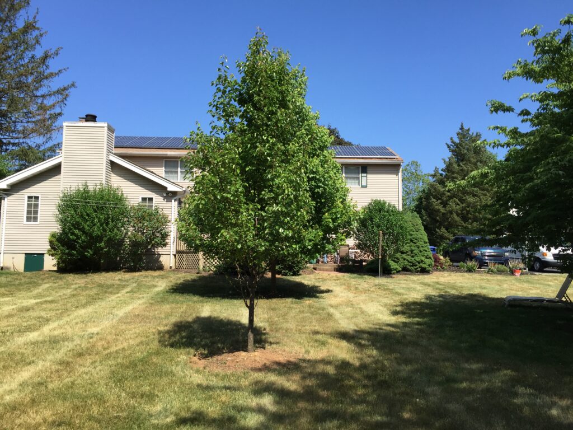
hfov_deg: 61.7
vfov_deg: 48.2
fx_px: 480
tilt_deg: +6.6
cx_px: 286
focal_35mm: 29
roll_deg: -1.6
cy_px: 215
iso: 32
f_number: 2.2
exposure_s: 1/1236
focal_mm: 4.15
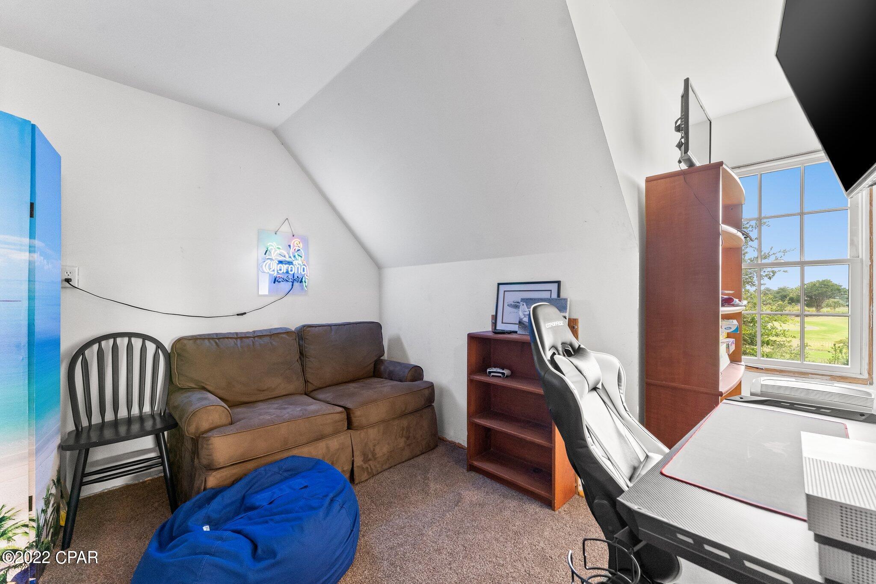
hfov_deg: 104.3
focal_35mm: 14
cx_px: 438
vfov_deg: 81.2
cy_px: 292
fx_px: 341
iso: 2500
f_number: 8
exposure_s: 1/8
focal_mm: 14
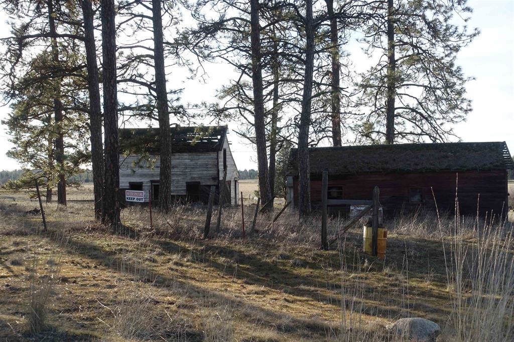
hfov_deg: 51.9
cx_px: 257
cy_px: 171
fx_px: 528
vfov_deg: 35.9
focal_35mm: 37
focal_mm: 13.53
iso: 125
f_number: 4
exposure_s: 1/320
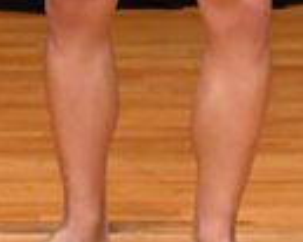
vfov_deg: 1.0
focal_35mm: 1602
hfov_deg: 1.2
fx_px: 14355
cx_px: 149
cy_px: -242
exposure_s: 1/400
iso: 3200
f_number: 5.6
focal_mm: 190
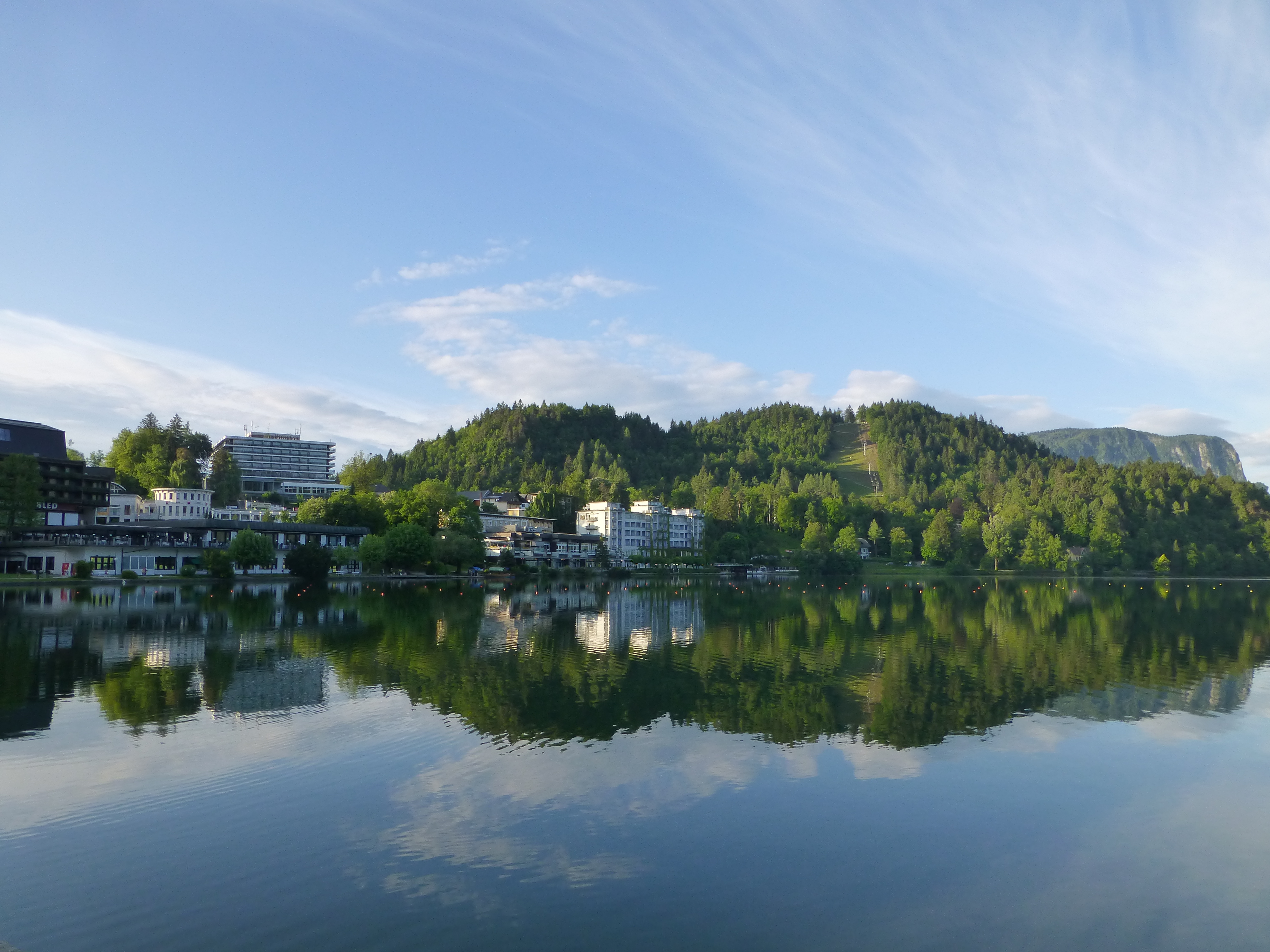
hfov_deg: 69.4
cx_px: 635
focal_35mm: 25
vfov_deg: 54.9
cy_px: 476
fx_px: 917
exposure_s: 1/400
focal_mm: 4.3
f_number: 4
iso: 160
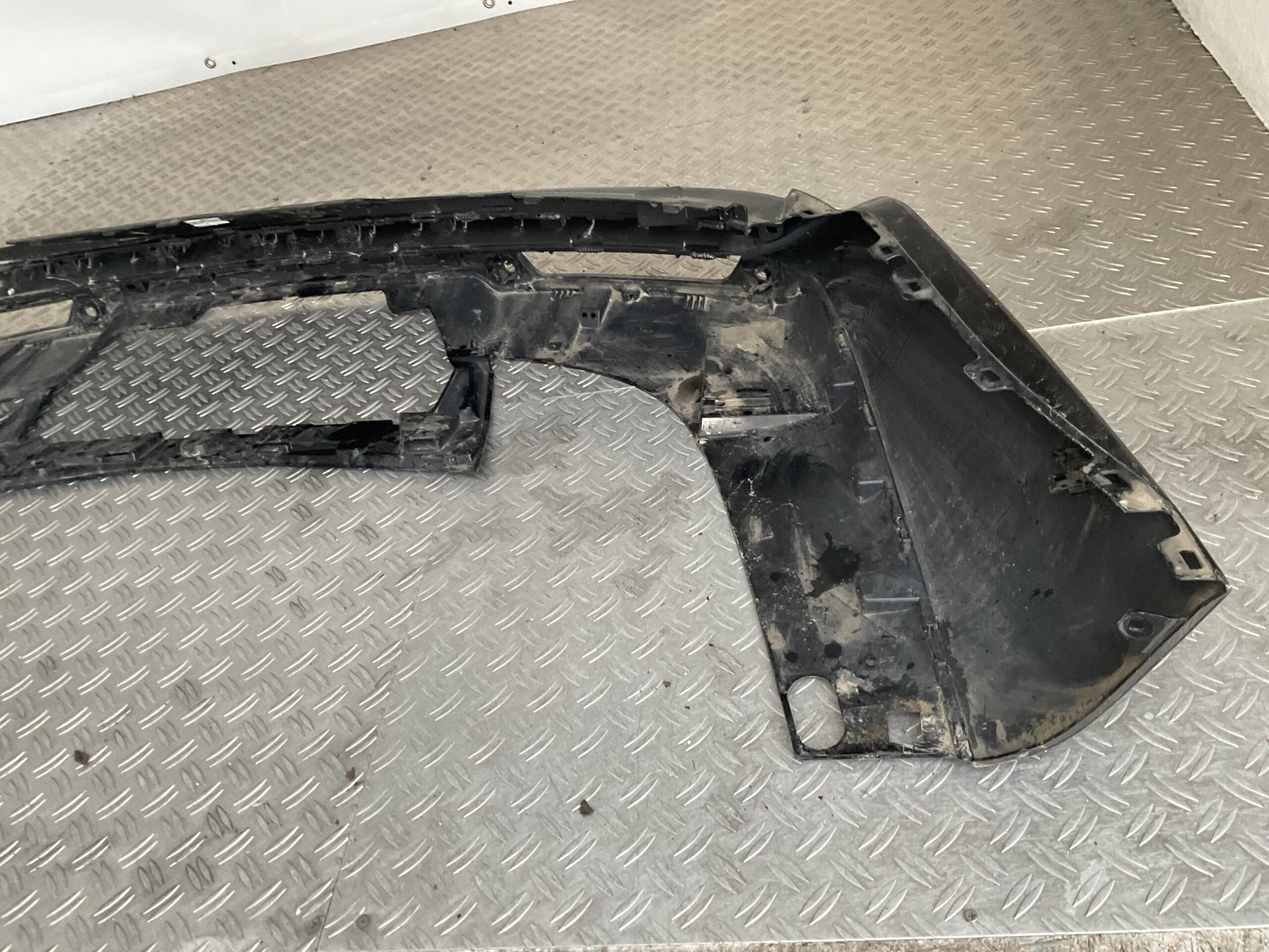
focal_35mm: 29
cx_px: 634
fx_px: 1063
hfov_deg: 61.7
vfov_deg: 48.2
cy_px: 476
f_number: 1.8
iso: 125
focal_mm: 3
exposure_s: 1/60
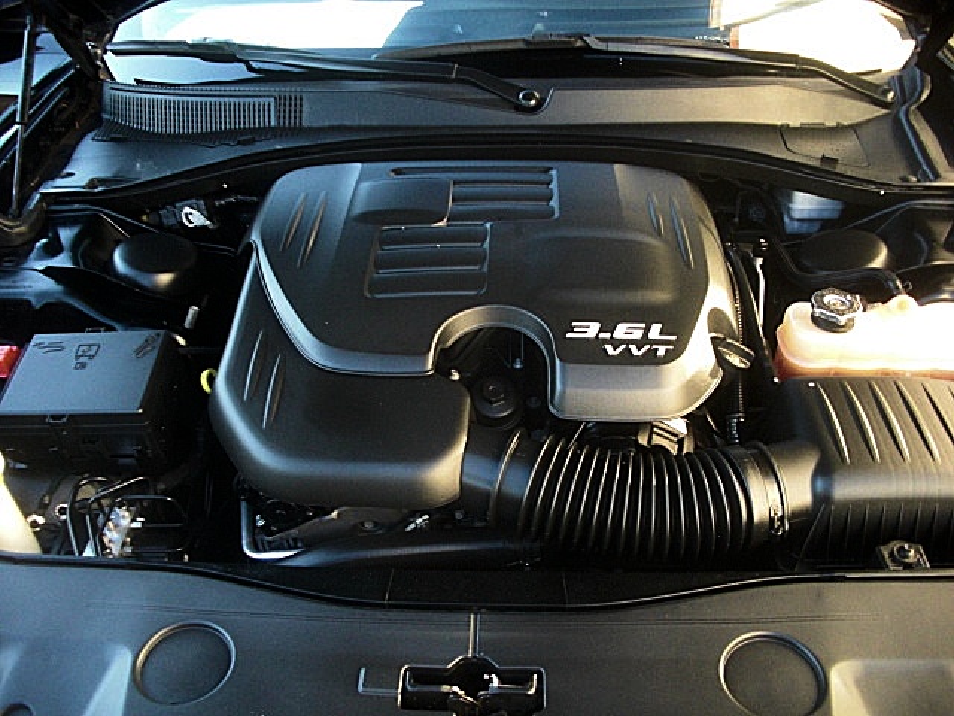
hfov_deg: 51.4
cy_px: 358
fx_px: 992
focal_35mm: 36
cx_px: 477
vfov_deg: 39.7
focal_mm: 6.3
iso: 400
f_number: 2.8
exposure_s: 1/125
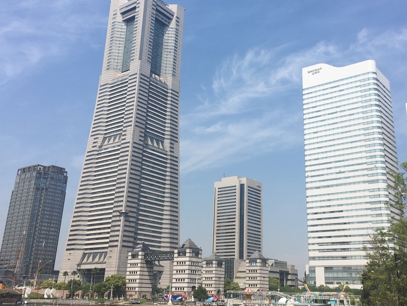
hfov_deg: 47.7
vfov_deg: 36.7
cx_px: 231
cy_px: 119
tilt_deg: +19.9
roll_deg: -0.6
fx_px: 459
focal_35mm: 39
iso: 25
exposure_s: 1/2564
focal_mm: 4.15
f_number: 2.2
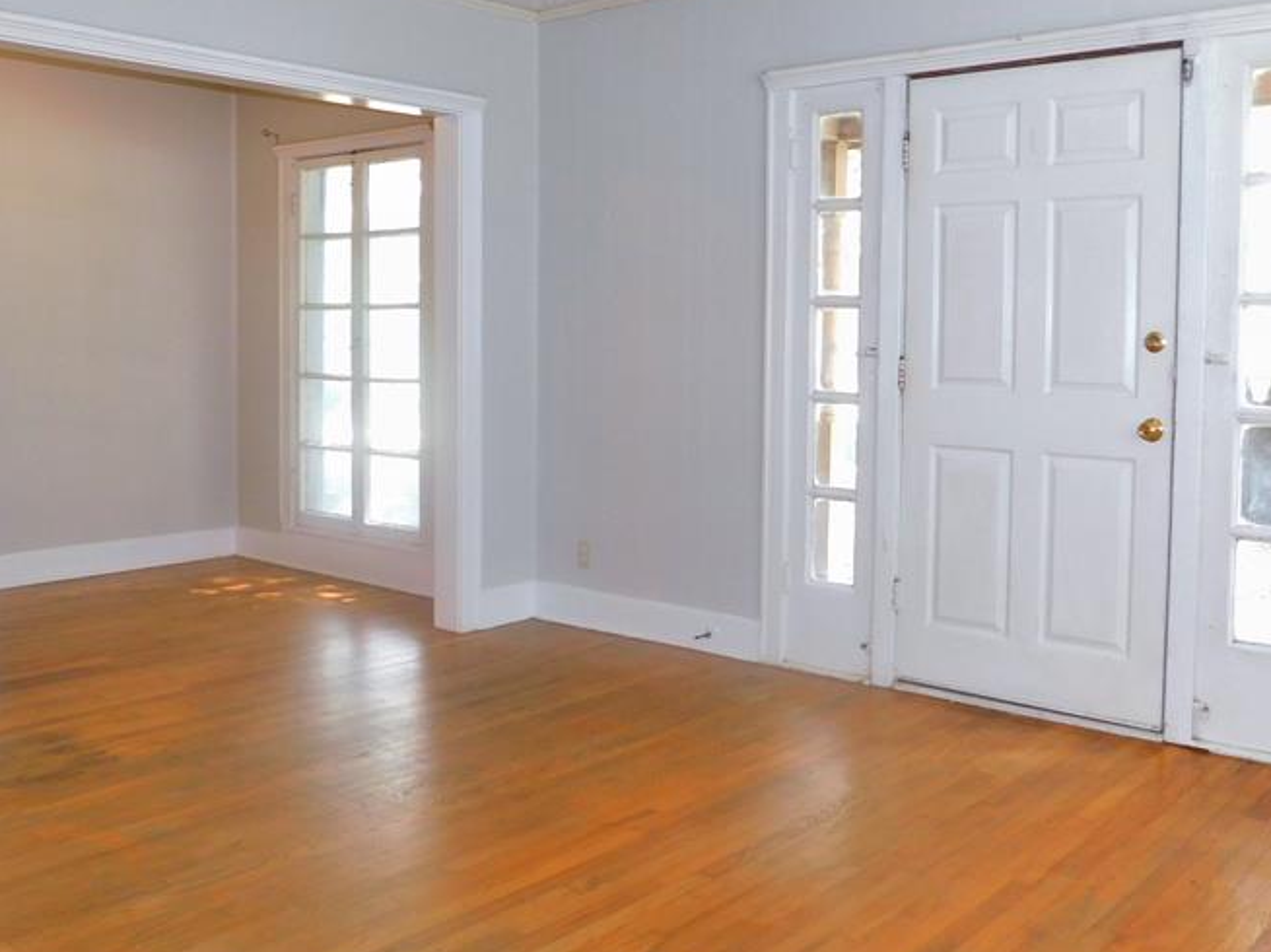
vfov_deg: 39.5
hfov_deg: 51.3
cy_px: 382
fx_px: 1321
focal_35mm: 36
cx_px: 680
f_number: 3
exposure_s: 1/30
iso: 200
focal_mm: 4
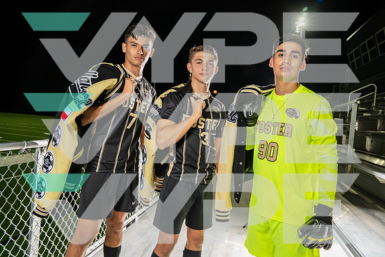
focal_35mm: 29
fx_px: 310
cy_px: 128
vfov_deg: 45.0
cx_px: 192
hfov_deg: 63.6
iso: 800
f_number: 5.6
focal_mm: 29
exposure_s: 1/250
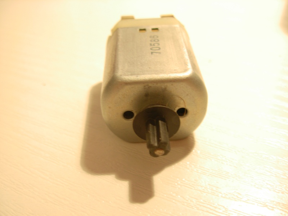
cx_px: 144
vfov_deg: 37.7
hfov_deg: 49.0
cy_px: 108
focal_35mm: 38
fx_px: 316
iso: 79
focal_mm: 6.3
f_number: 2.9
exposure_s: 1/4.4
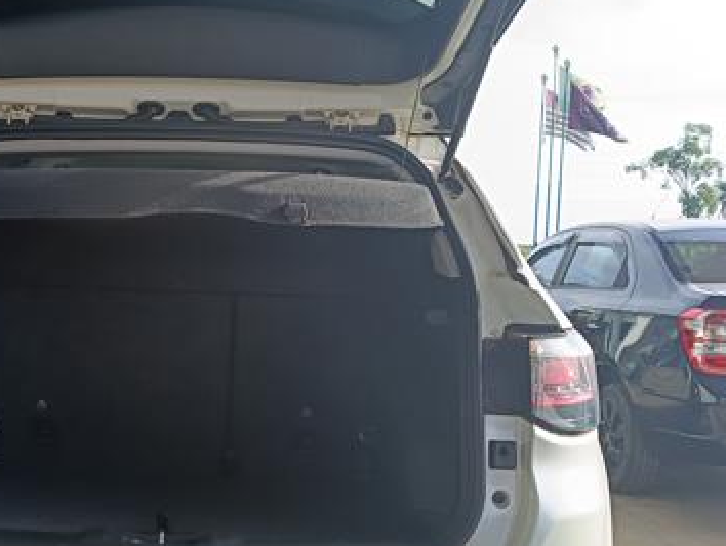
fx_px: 986
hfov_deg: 39.2
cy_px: 302
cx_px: 168
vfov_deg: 30.9
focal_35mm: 47
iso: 144
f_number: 1.8
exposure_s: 1/331
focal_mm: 4.81
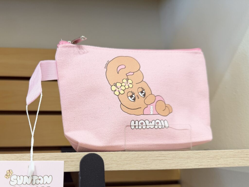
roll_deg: +2.2
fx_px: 173
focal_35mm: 24
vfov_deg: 56.8
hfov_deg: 71.6
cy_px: 94
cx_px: 124
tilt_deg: +11.7
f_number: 1.78
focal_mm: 6.76
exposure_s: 1/120
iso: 100
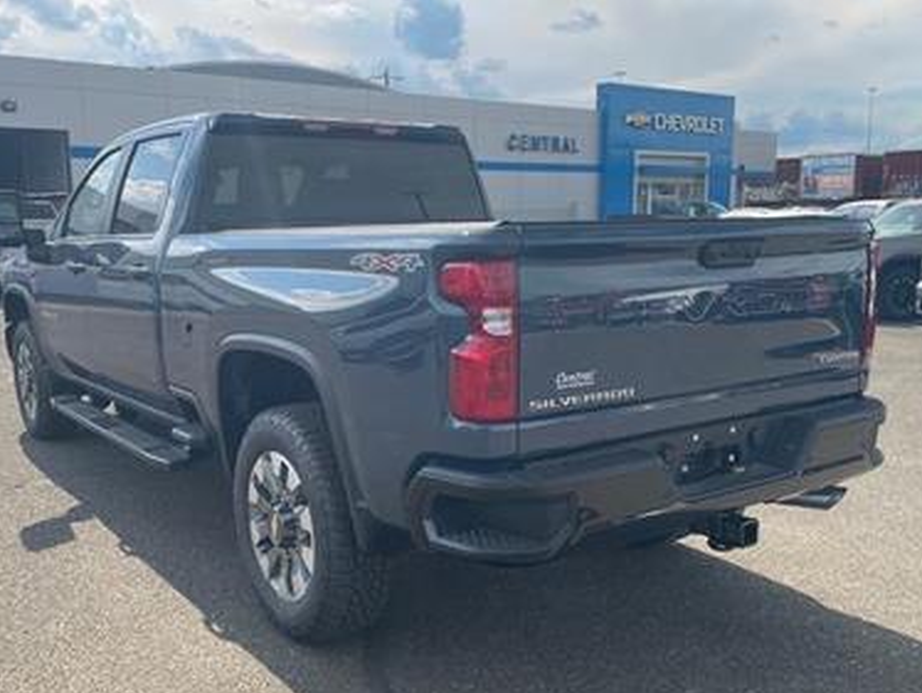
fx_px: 933
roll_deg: -0.9
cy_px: 385
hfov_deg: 52.6
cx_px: 439
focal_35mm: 35
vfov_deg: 40.7
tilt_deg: -7.1
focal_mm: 4.2
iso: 32
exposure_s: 1/882
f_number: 1.6
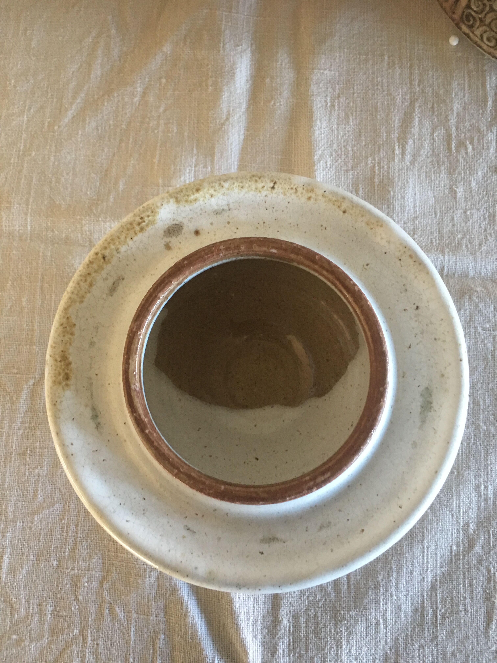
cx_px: 248
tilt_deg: -80.4
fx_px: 555
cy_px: 332
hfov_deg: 48.2
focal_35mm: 29
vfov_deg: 61.7
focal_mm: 4.15
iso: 80
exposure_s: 1/15
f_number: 2.2
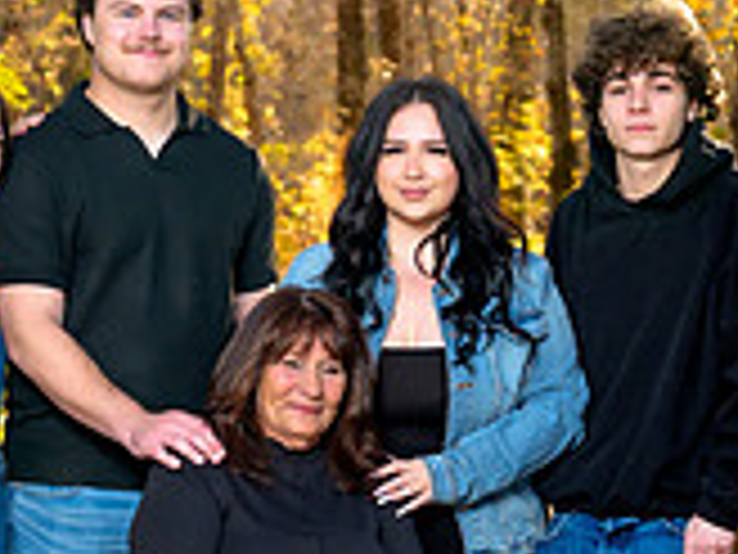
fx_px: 2814
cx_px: 292
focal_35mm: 132
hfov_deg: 14.9
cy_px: 324
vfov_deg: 11.2
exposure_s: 1/160
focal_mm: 50
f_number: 4
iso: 640
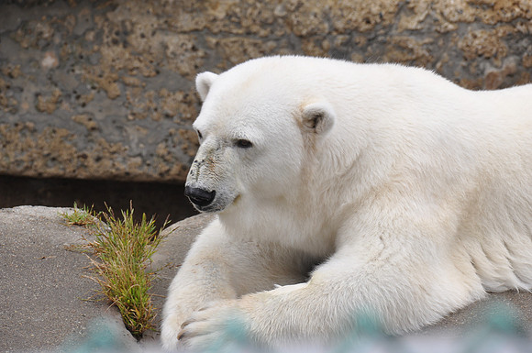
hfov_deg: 6.3
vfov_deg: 4.2
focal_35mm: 330
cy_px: 176
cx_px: 266
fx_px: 4870
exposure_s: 1/200
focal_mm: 220
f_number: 11
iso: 320
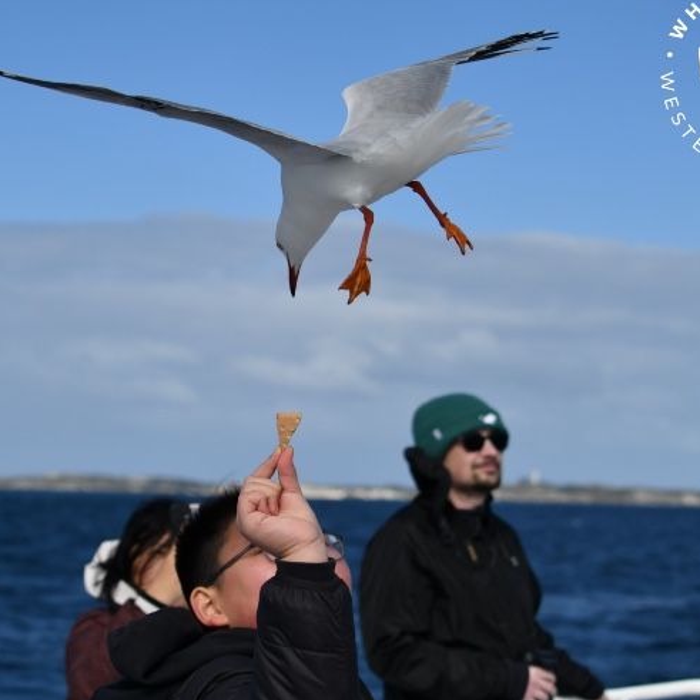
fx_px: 1899
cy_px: 354
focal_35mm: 83
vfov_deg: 20.9
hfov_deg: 20.9
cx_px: 294
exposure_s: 1/8000
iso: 500
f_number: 5
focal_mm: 60
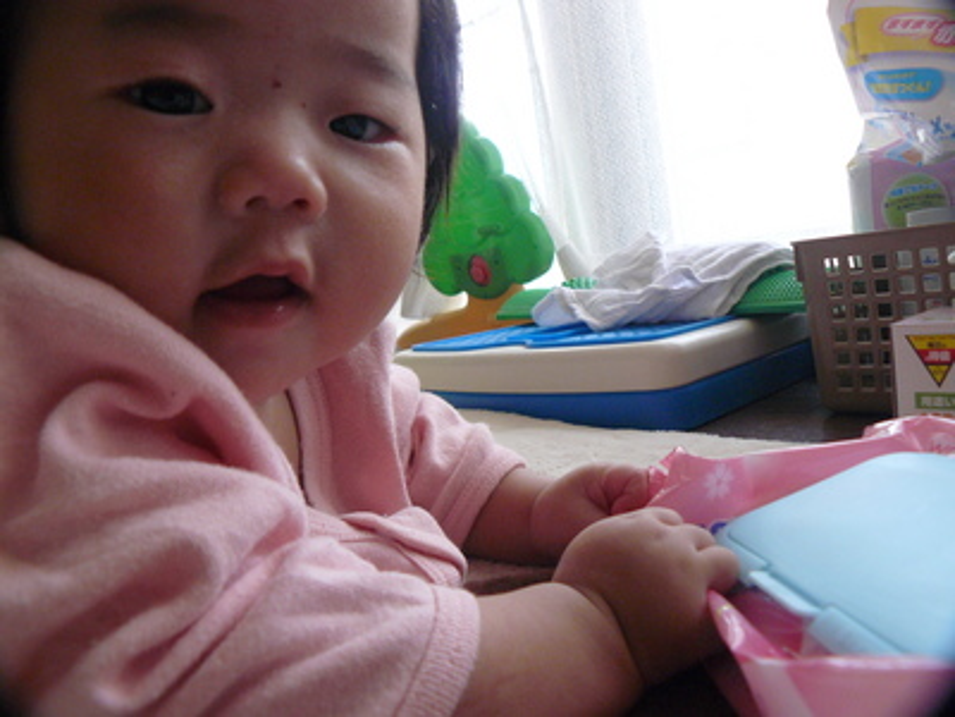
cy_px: 358
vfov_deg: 39.7
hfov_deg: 51.4
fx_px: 993
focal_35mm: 36
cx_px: 478
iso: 250
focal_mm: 6
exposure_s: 1/125
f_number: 2.8
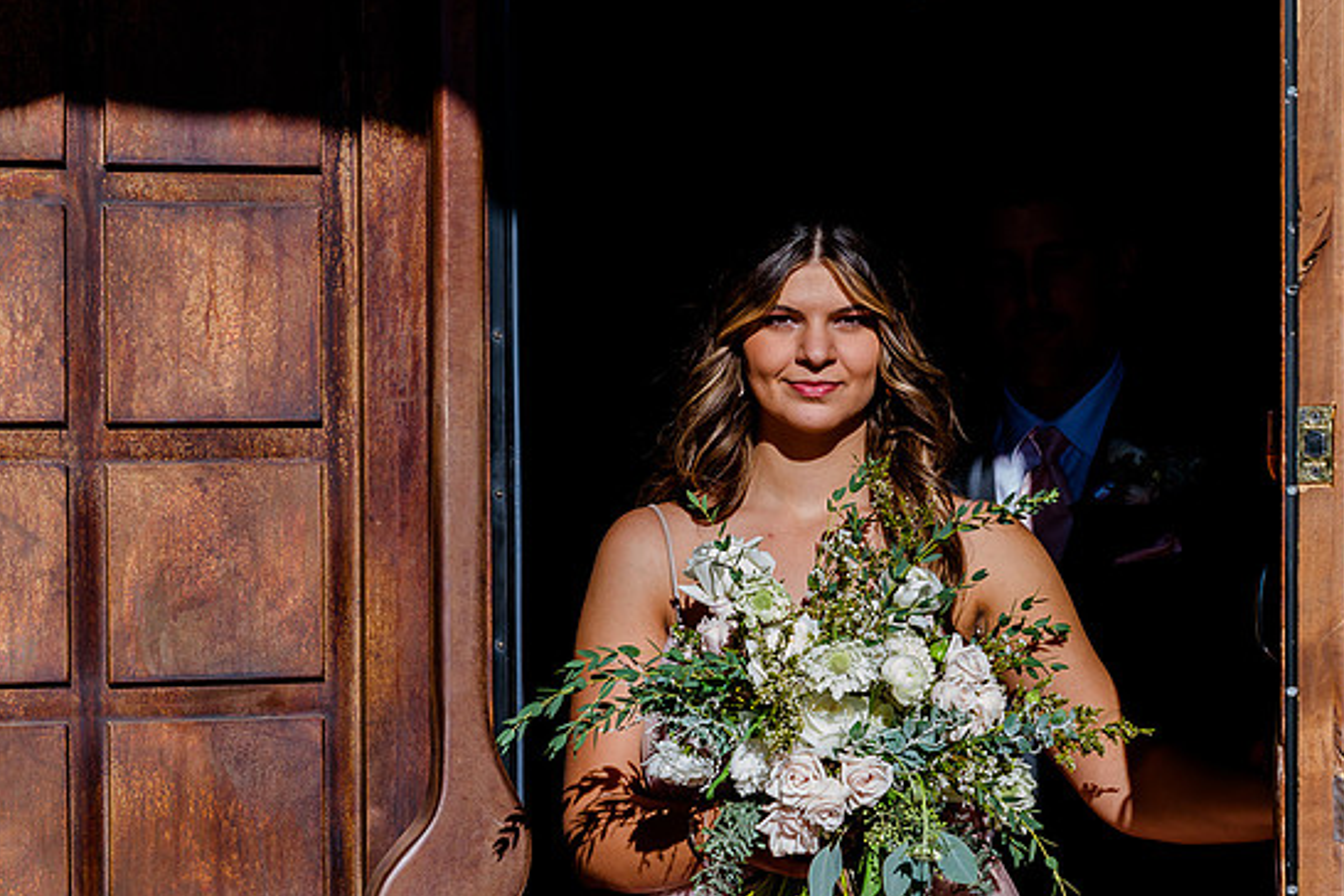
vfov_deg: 15.9
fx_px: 3210
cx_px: 667
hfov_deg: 23.6
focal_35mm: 86
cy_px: 449
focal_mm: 78
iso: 200
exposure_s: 1/320
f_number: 8
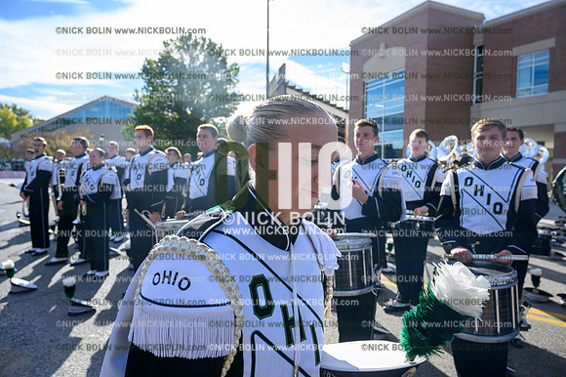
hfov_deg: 73.8
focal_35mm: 24
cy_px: 188
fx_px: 377
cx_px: 283
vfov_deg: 53.1
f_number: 5
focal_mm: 24
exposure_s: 1/800
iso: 200
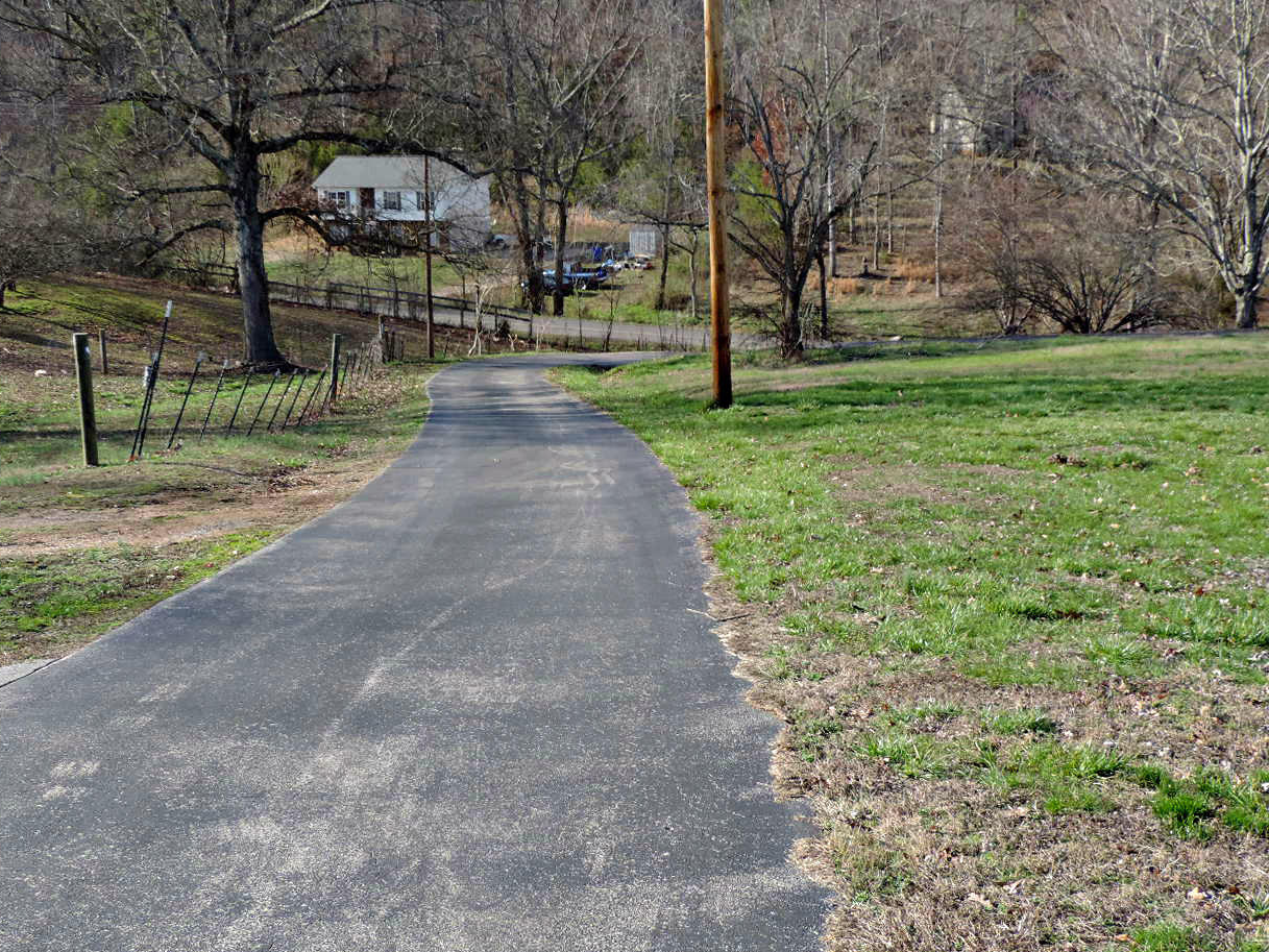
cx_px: 568
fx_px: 1686
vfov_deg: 31.5
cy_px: 492
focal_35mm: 46
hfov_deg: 41.2
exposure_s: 1/320
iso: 80
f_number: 3.3
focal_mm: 6.2
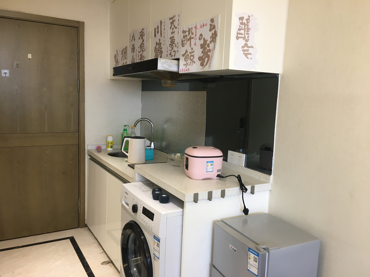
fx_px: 310
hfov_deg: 61.7
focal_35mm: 29
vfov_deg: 48.2
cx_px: 185
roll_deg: -2.7
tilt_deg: -7.4
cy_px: 138
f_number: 2.2
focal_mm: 4.15
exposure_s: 1/33
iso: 80
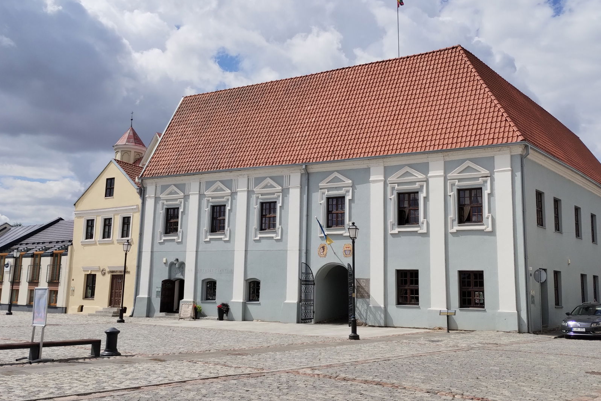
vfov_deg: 37.8
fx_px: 584
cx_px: 307
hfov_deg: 54.4
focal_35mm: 35
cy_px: 188
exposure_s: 1/1914
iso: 100
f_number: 1.8
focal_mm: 4.27
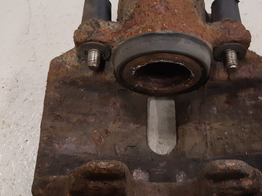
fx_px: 341
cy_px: 88
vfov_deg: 32.2
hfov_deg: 41.8
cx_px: 160
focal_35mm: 45
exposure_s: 1/50
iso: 200
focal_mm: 3.93
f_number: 1.7
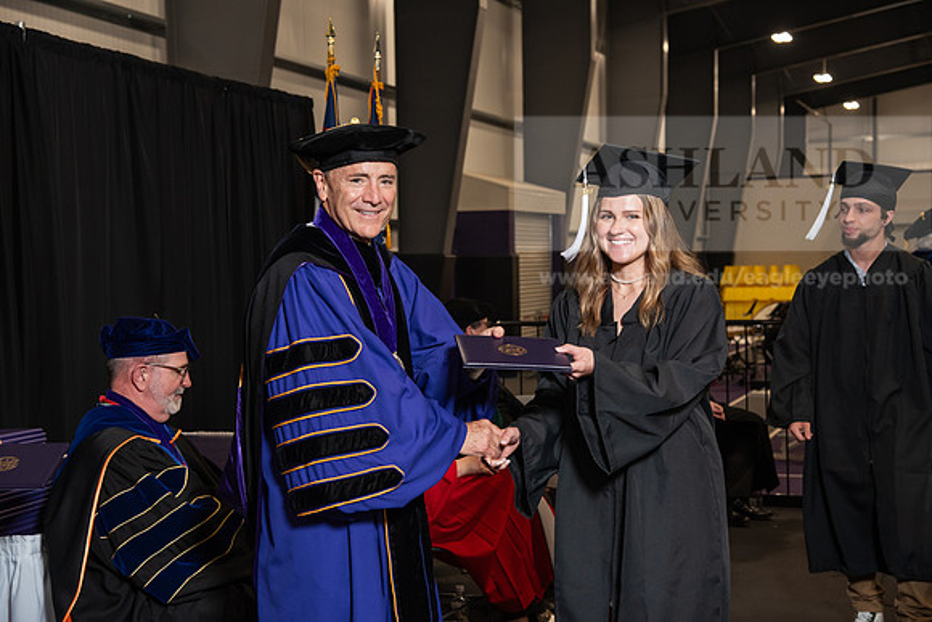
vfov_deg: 20.9
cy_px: 311
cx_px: 466
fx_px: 1683
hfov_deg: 31.0
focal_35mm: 65
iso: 1600
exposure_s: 1/125
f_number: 5.6
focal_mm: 65
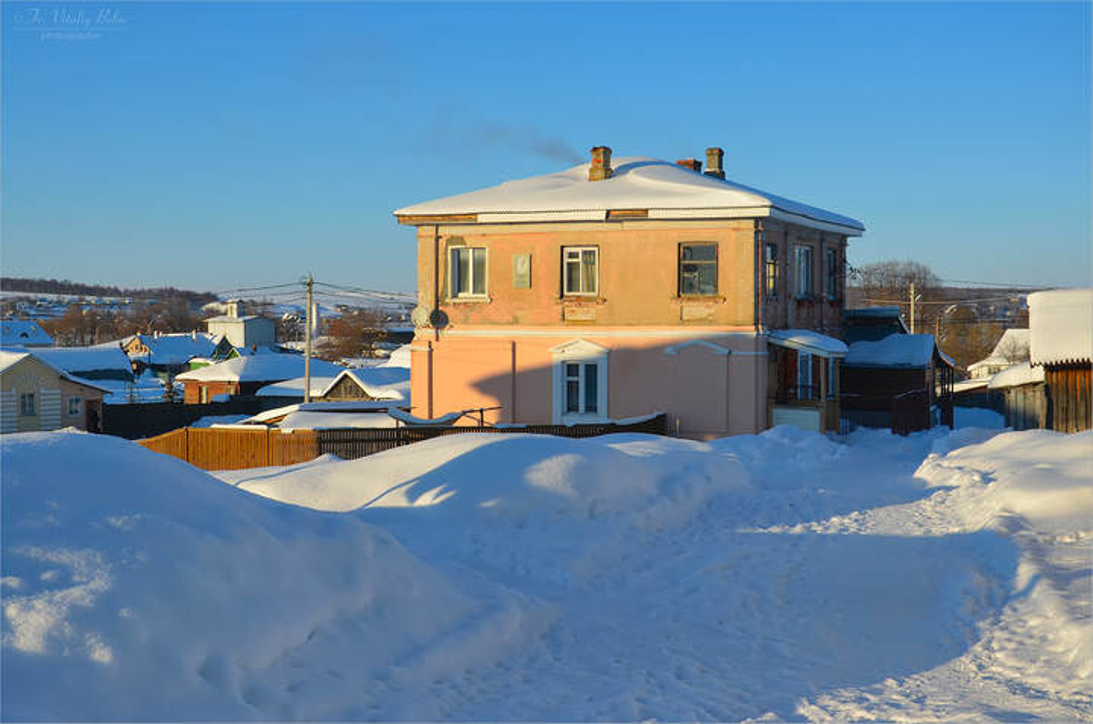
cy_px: 362
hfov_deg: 41.2
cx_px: 546
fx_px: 1454
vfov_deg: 28.0
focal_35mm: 48
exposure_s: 1/320
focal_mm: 32
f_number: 9
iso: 100
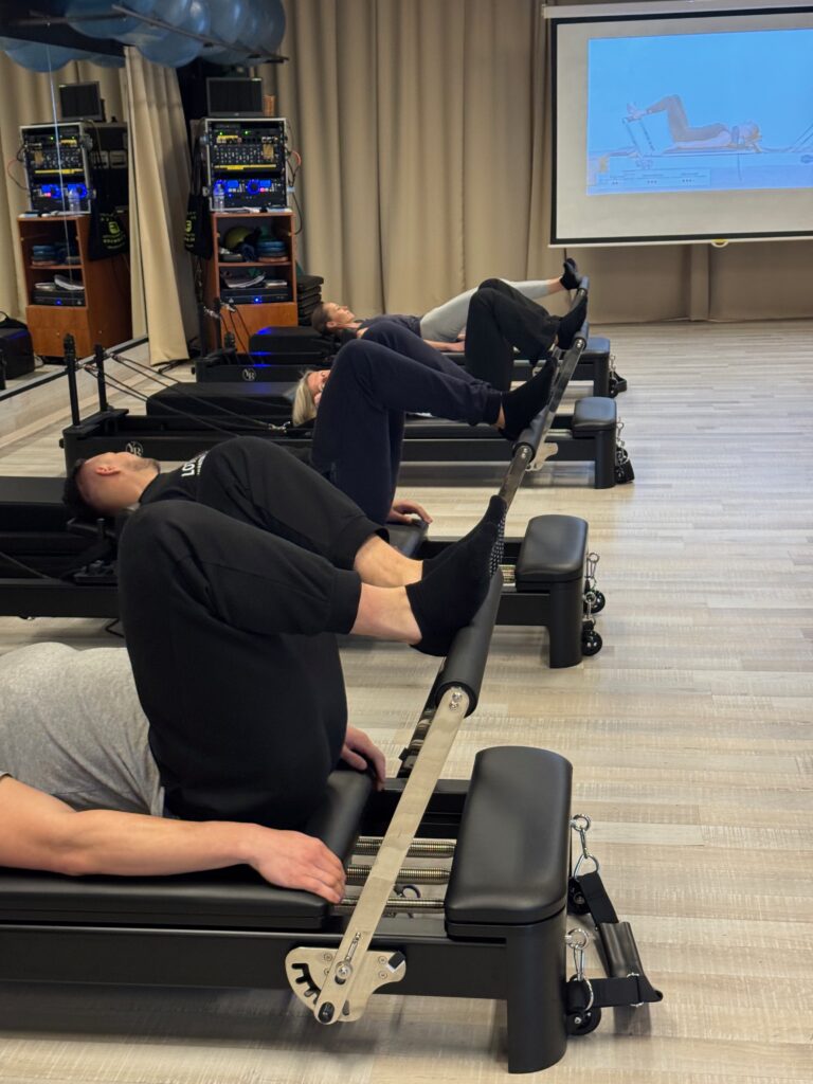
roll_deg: +0.5
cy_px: 542
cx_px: 406
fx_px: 1503
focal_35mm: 48
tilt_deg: -14.2
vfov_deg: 39.7
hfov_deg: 30.3
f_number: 1.78
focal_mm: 6.76
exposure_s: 1/60
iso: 250
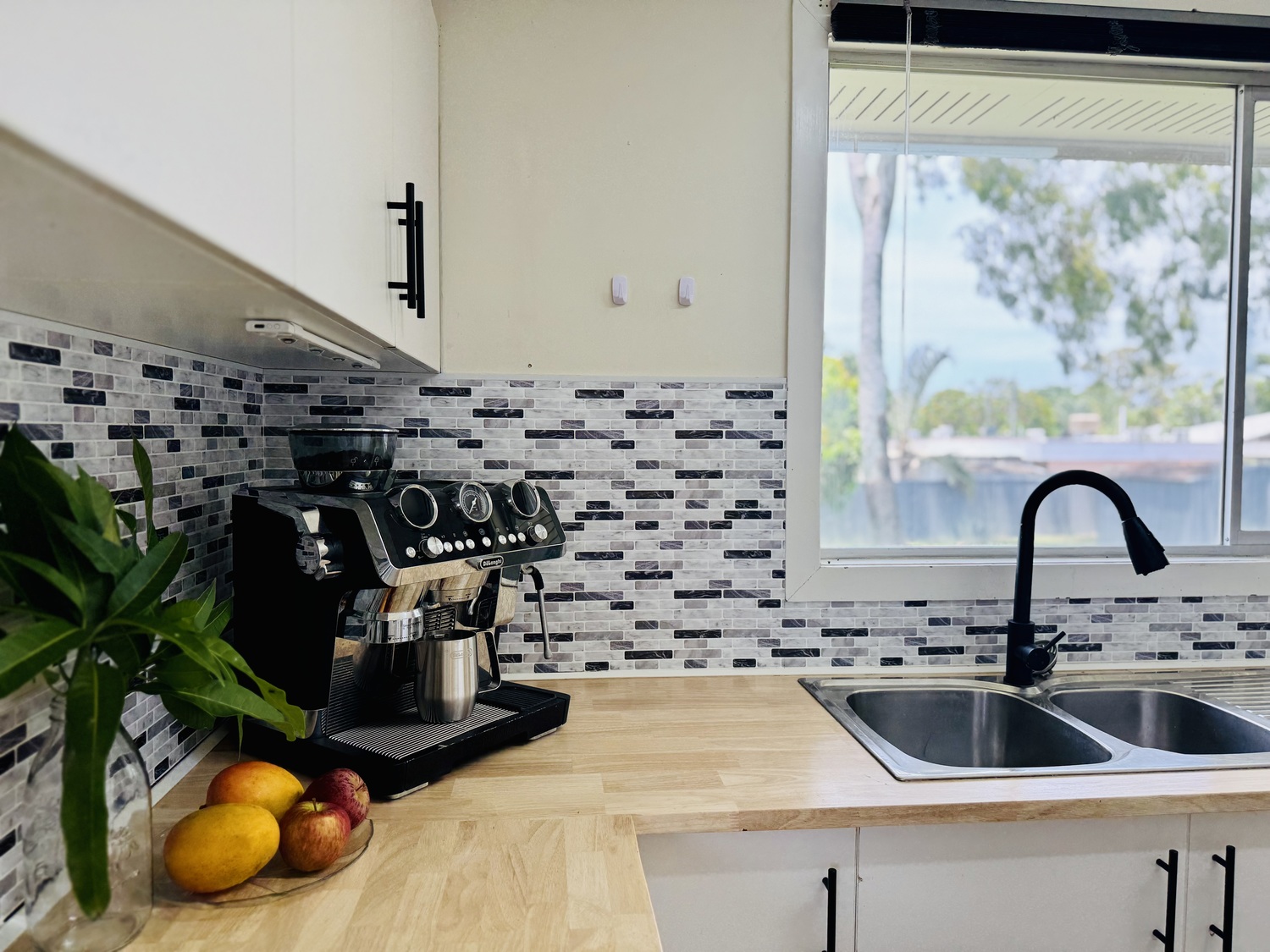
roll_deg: +0.2
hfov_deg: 71.6
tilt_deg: -3.2
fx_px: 881
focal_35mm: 24
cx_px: 635
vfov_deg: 56.8
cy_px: 476
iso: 80
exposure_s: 1/399
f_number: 1.78
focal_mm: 6.76
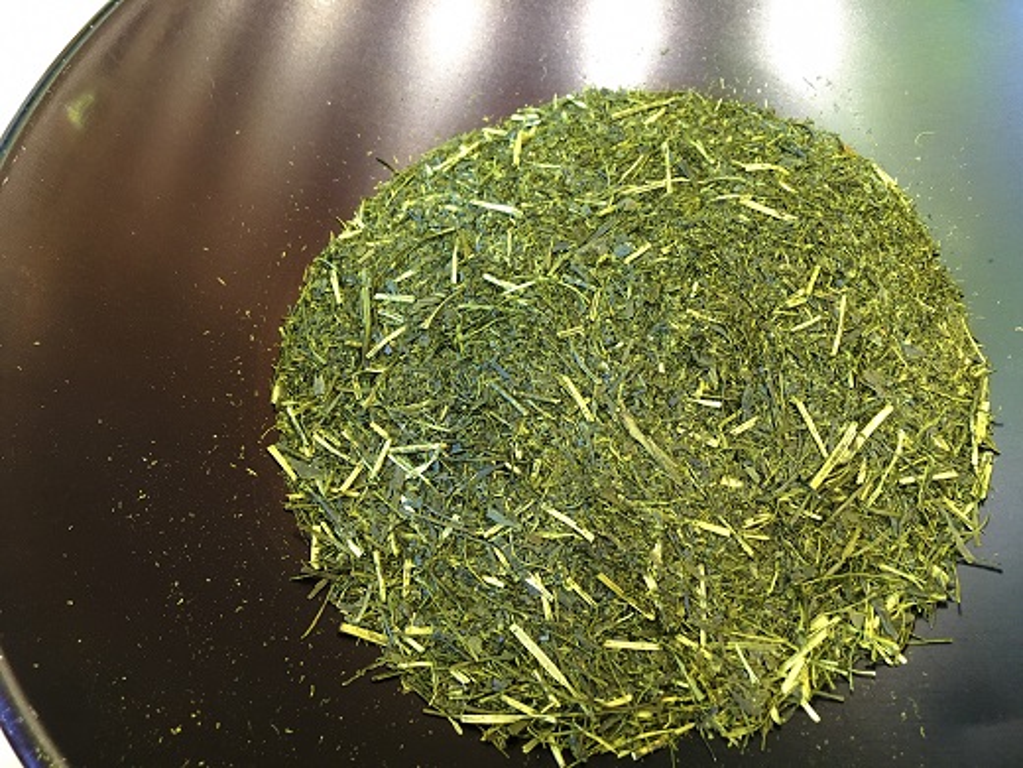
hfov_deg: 61.7
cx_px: 512
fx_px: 857
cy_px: 384
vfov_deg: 48.2
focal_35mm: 29
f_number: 2.2
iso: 125
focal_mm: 4.15
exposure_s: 1/30
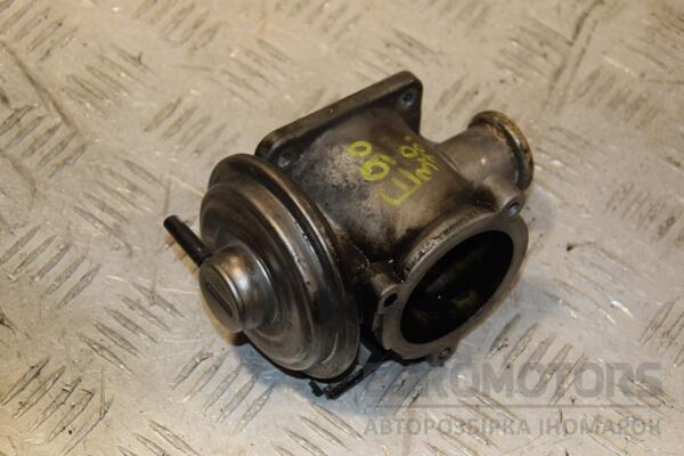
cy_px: 228
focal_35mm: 93
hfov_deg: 21.9
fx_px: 1767
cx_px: 342
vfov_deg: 14.7
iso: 800
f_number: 6.3
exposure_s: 1/200
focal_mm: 62
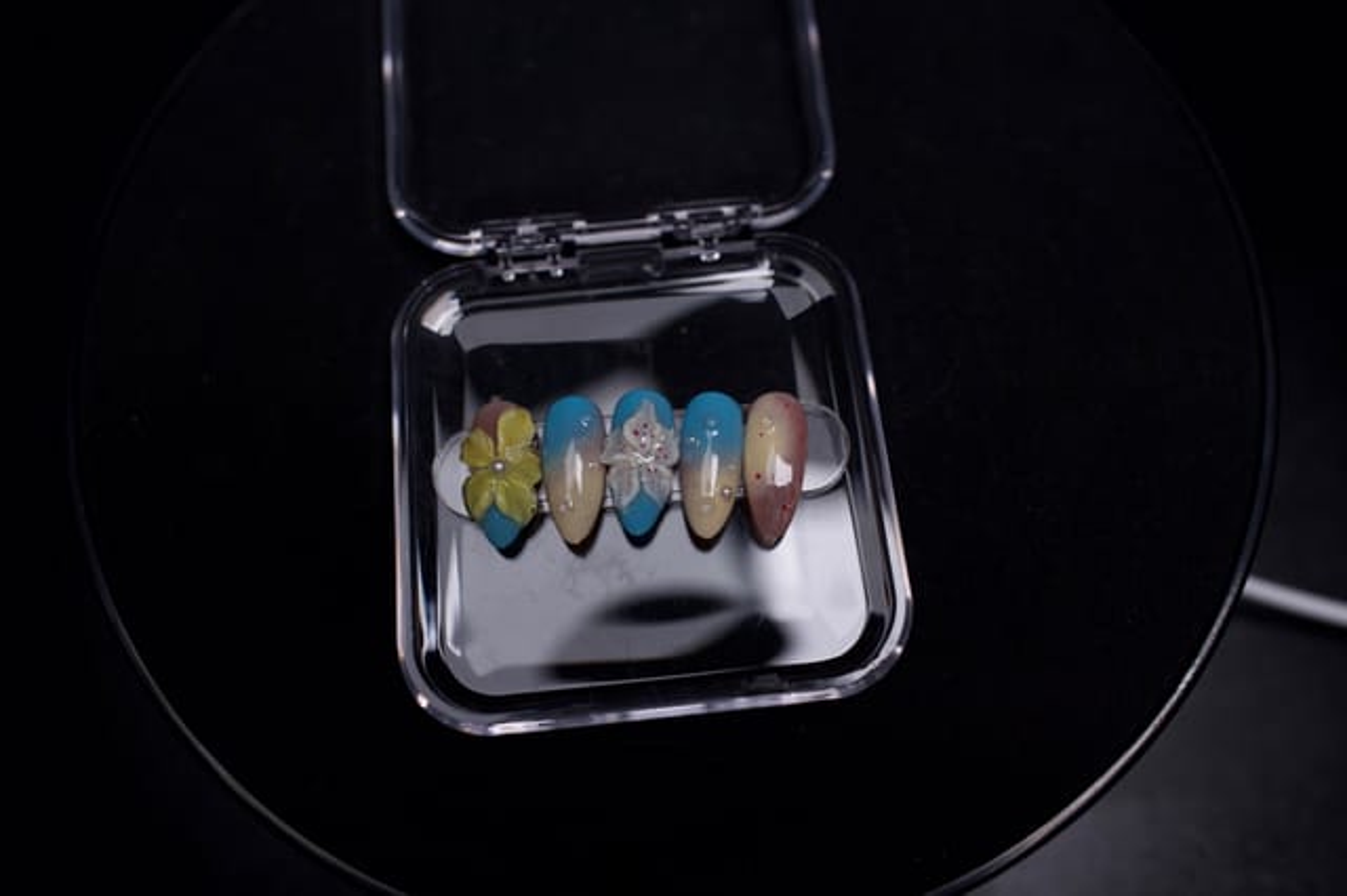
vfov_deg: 53.1
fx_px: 897
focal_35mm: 24
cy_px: 448
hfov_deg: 73.8
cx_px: 674
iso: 100
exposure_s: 1/60
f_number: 2.8
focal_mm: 24
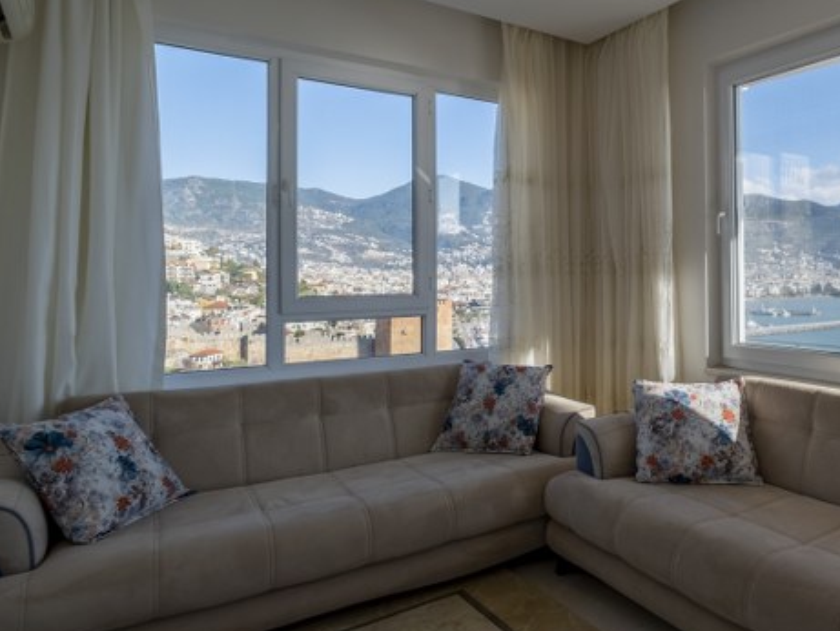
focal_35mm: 25
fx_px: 607
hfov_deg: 65.3
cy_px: 267
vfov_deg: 54.7
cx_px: 627
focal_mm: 10
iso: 160
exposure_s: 1/3200
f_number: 4
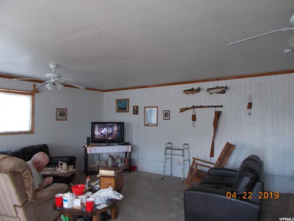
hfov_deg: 67.3
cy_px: 110
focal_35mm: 26
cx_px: 147
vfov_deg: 53.1
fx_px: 221
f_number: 3.2
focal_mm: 4.6
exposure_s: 1/25
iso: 200
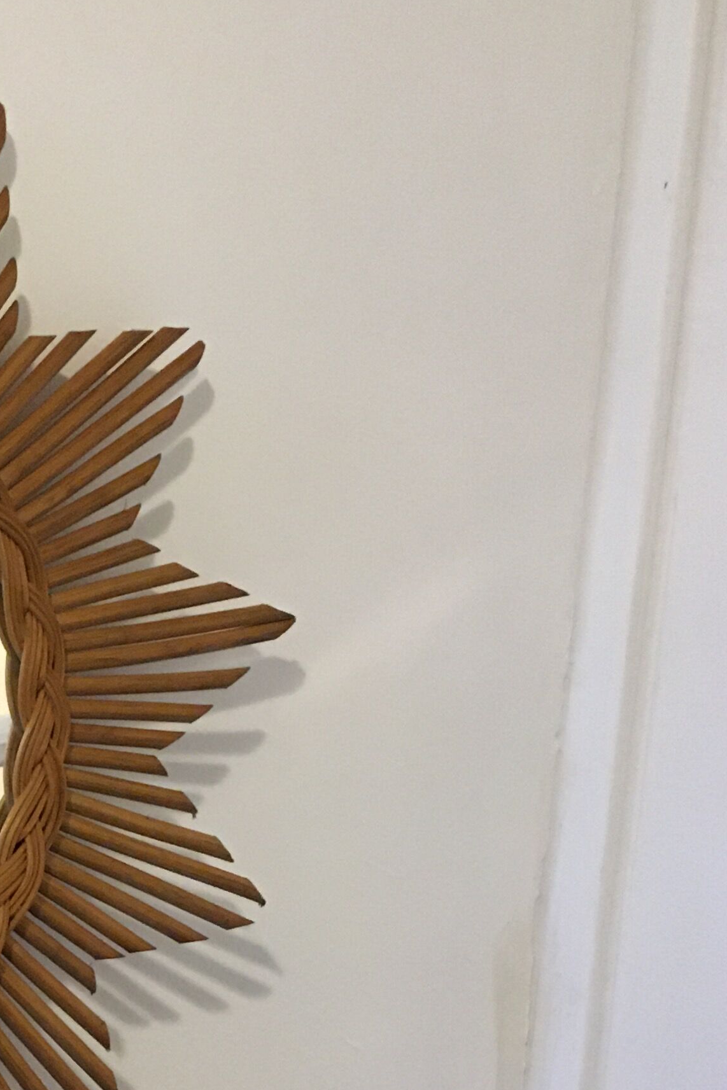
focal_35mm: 71
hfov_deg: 18.1
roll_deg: -2.2
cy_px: 961
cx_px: -185
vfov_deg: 27.5
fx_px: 2151
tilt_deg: -11.7
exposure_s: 1/17
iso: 200
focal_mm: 4.15
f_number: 2.2
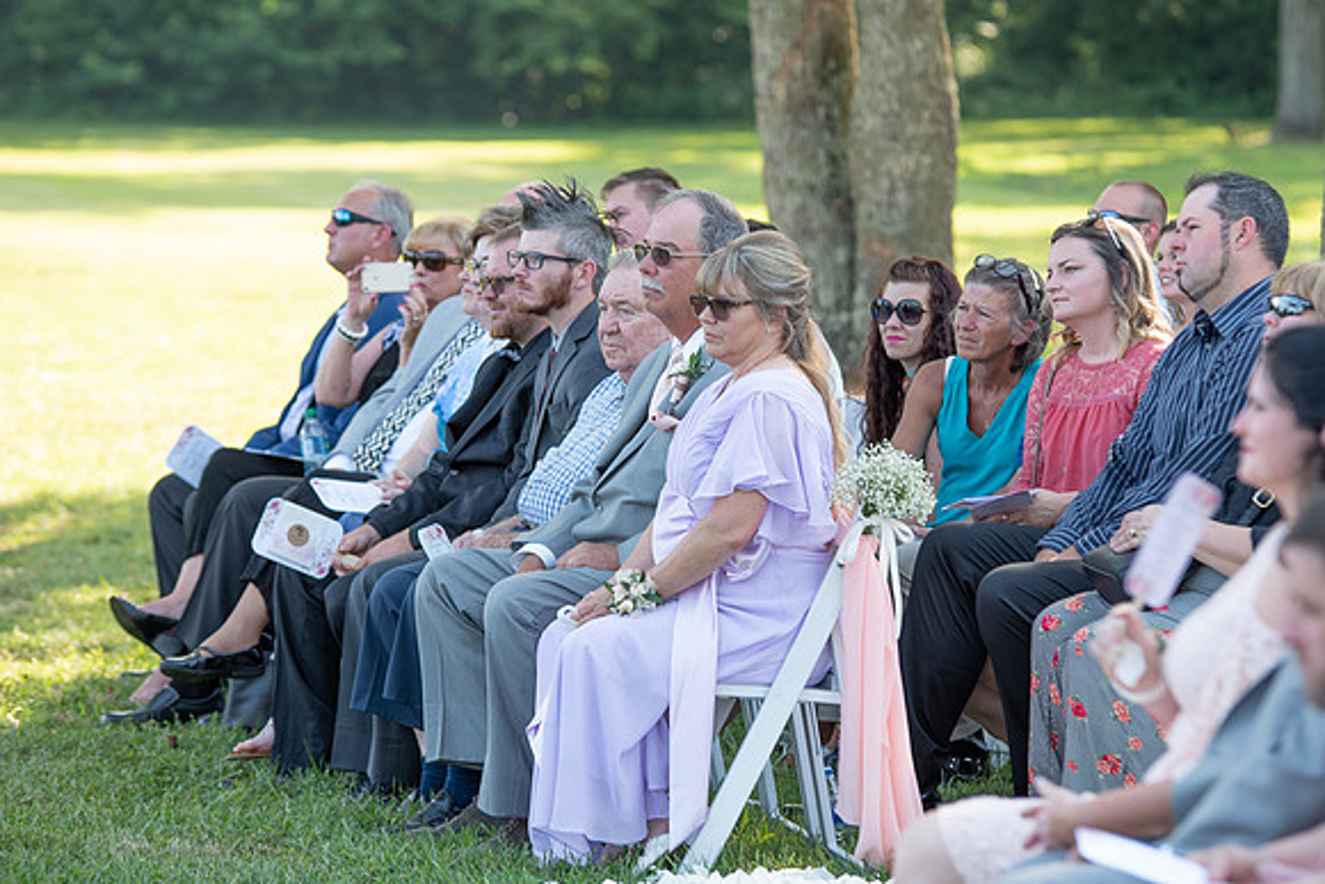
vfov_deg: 8.0
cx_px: 749
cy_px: 372
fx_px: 6297
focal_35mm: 171
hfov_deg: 12.0
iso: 100
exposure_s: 1/100
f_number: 4
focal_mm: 145
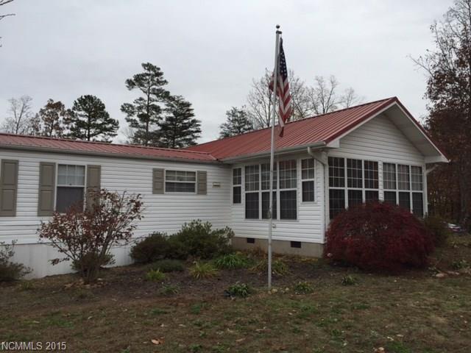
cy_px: 176
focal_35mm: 29
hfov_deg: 61.7
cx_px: 236
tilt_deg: +3.0
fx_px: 395
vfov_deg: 48.2
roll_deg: +1.2
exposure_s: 1/2475
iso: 32
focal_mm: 4.15
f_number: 2.2
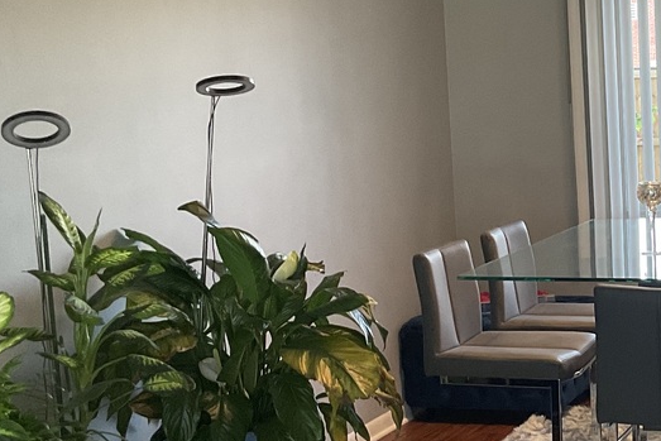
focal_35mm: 83
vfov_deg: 16.5
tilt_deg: -9.3
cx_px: 672
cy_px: 262
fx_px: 1524
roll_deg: +1.9
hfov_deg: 23.4
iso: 100
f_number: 1.8
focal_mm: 3
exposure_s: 1/60
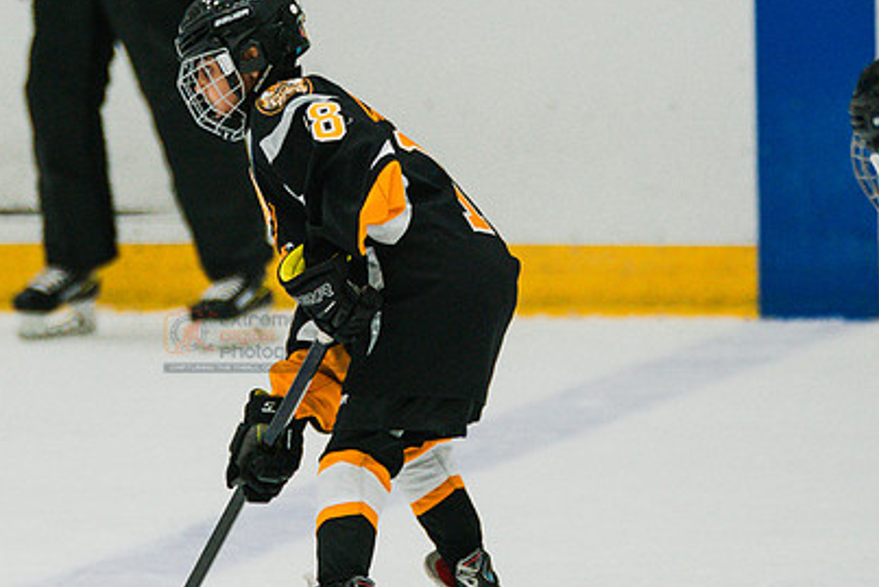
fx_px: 10795
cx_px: 262
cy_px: 186
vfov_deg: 3.1
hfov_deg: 4.7
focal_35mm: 442
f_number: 3.2
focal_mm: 209
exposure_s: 1/2000
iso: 3200
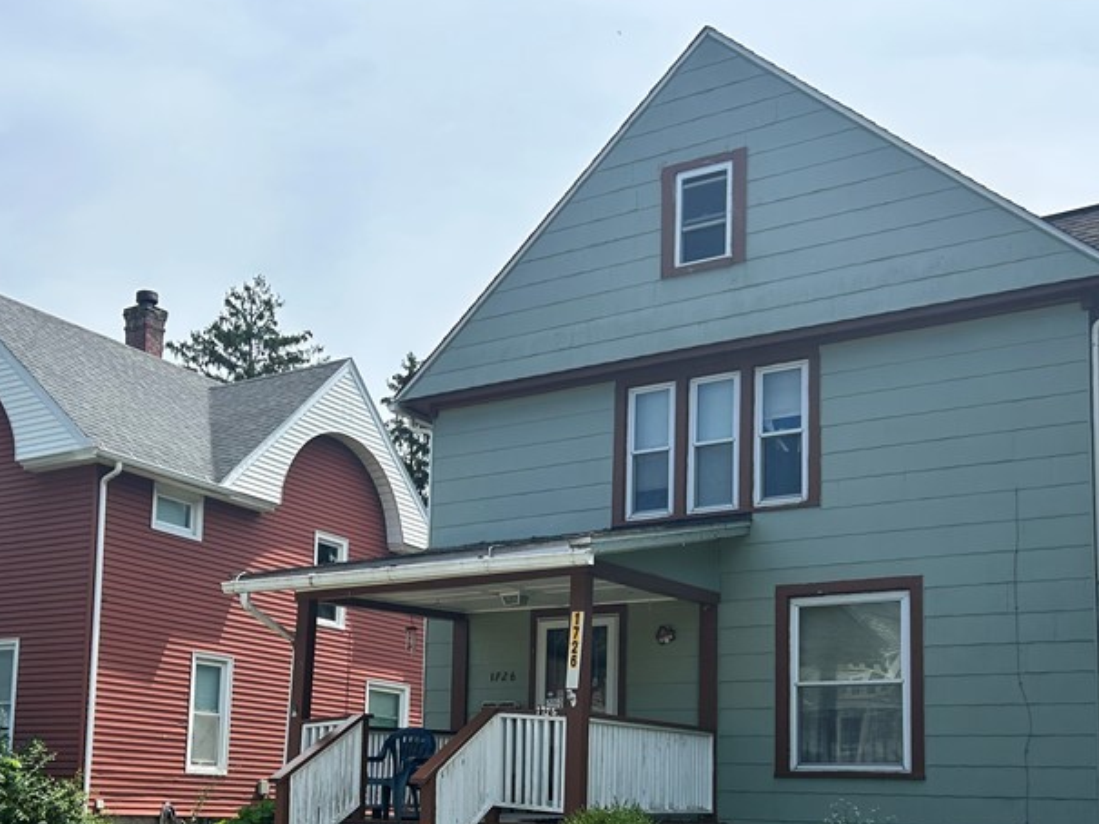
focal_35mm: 44
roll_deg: -1.5
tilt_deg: +6.8
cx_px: 372
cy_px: 641
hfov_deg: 42.4
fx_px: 1397
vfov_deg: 32.1
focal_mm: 5.7
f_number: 1.5
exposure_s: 1/4831
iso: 50
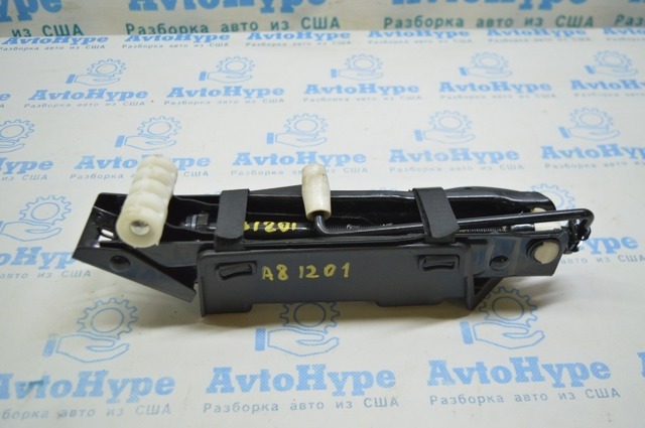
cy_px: 214
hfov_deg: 53.2
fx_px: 644
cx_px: 322
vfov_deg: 36.8
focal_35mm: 36
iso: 400
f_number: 4
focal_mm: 24
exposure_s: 1/60
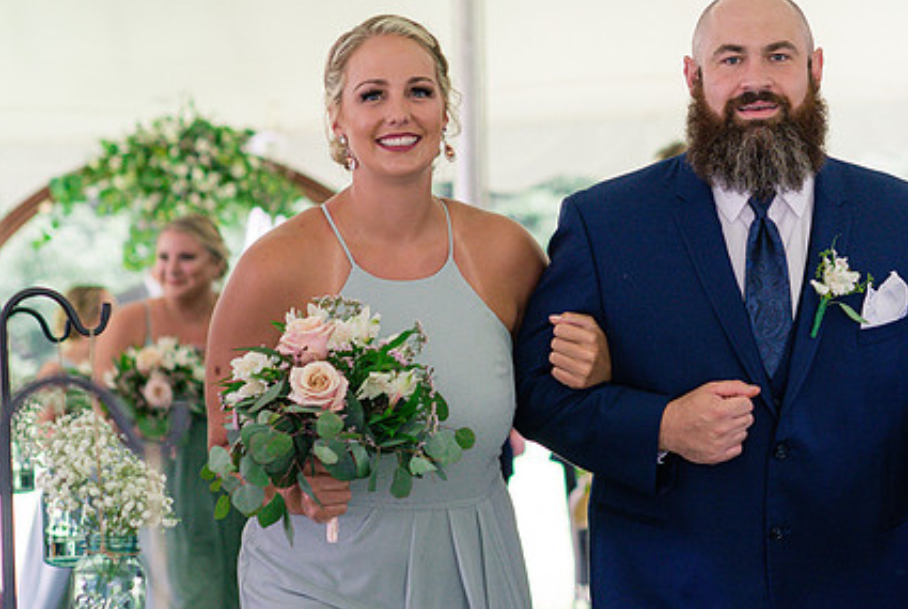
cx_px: 888
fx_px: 4245
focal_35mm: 168
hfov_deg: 12.1
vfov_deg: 8.2
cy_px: 62
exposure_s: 1/200
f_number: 3.2
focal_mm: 85
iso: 500
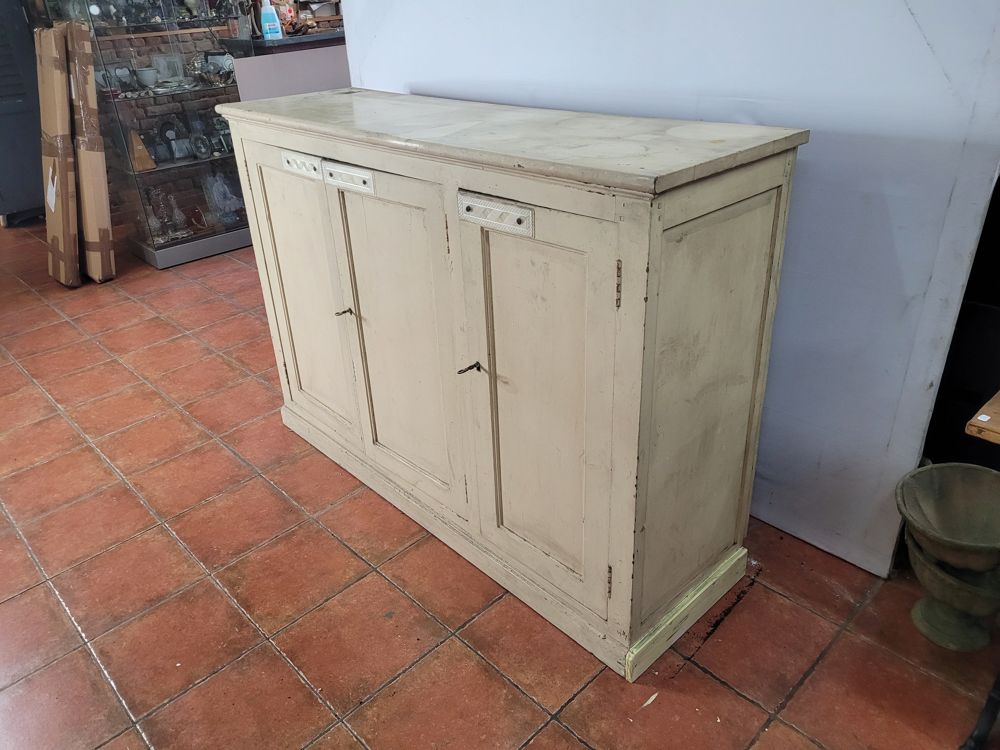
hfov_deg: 67.3
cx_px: 500
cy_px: 375
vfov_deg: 53.1
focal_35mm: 26
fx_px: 751
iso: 250
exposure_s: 1/100
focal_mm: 5.4
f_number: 1.8
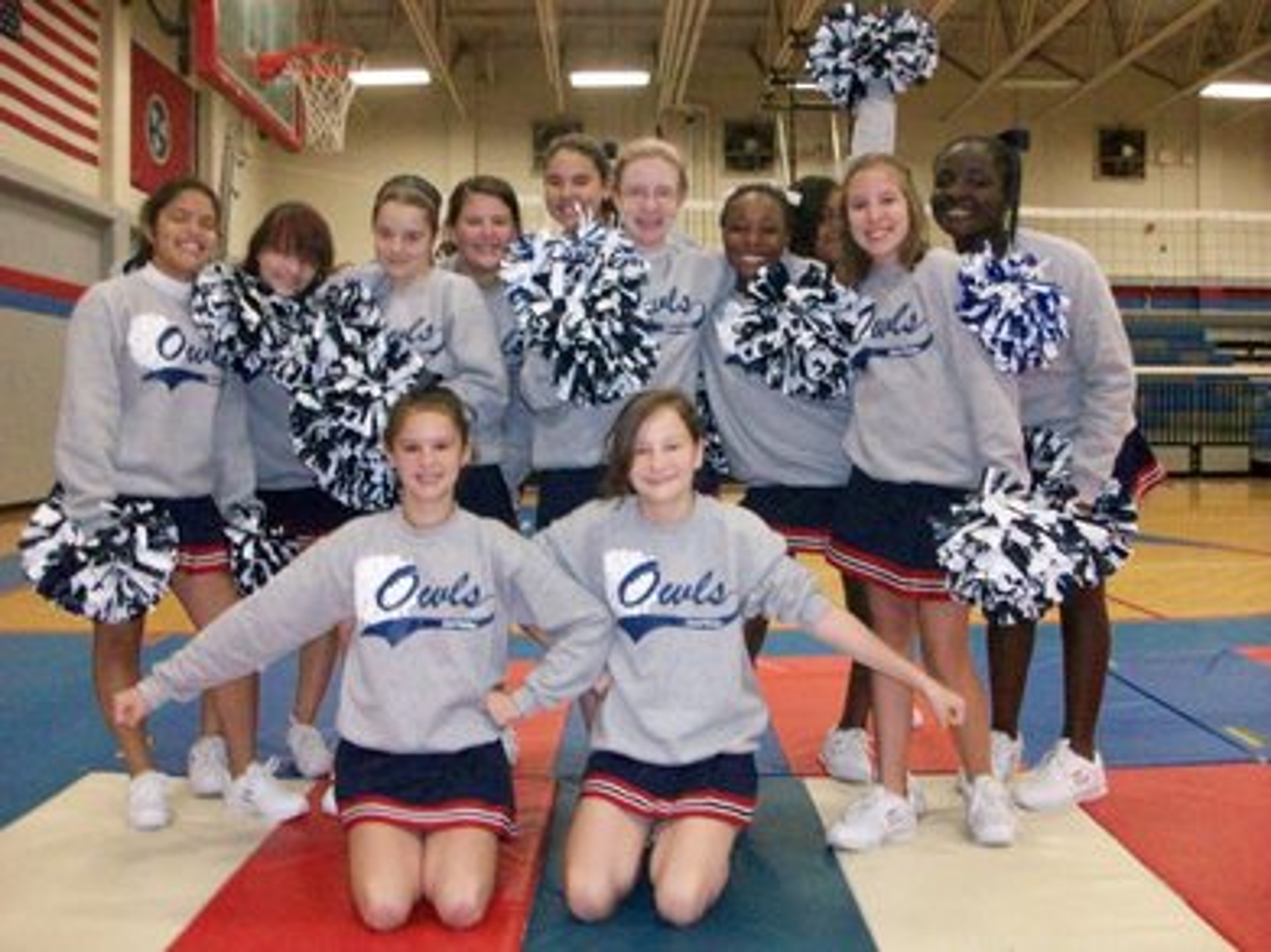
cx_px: 636
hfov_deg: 54.0
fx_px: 1248
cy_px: 476
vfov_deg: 41.8
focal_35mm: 34
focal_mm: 5.7
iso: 800
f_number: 2.8
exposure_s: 1/128
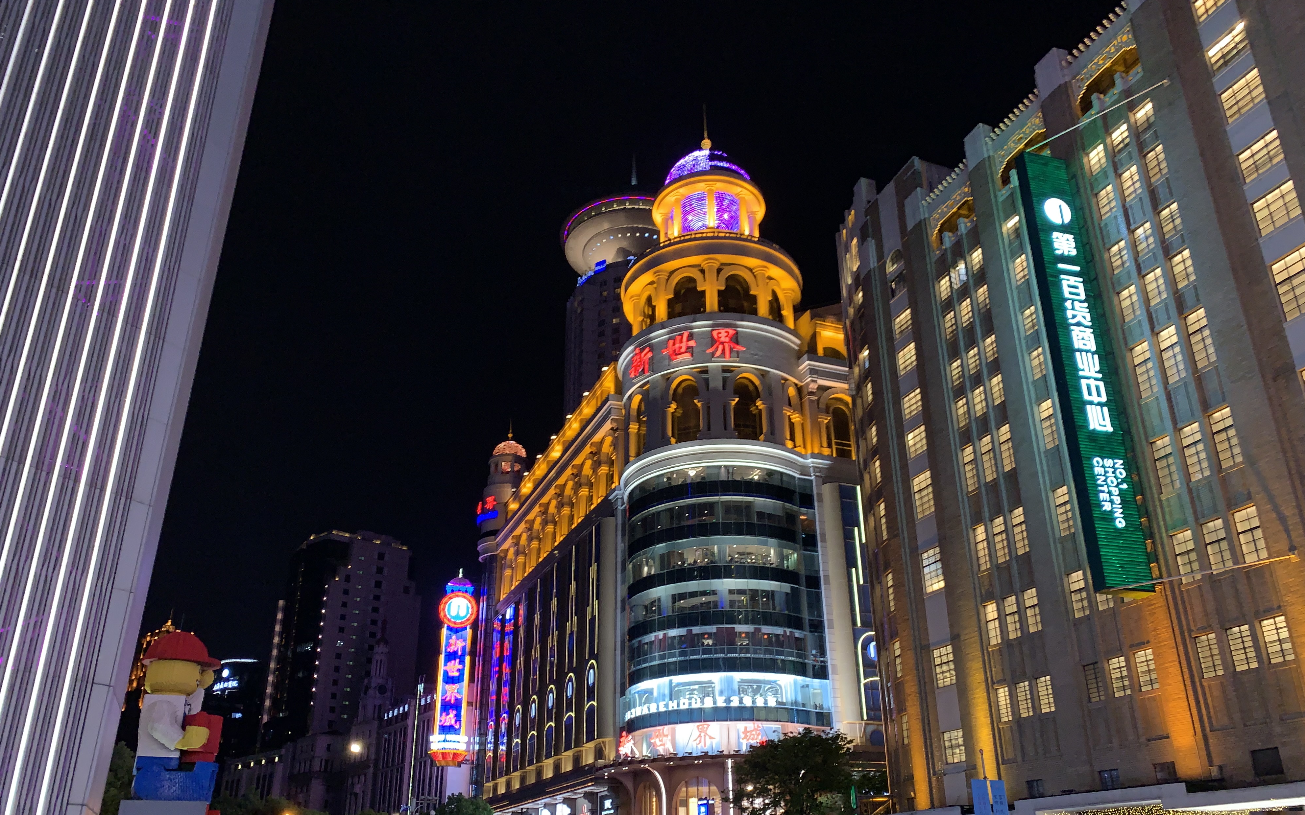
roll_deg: +0.3
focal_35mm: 28
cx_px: 661
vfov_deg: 44.5
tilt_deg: +22.9
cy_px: 453
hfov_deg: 66.5
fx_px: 996
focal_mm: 4.25
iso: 160
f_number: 1.8
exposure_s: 1/52
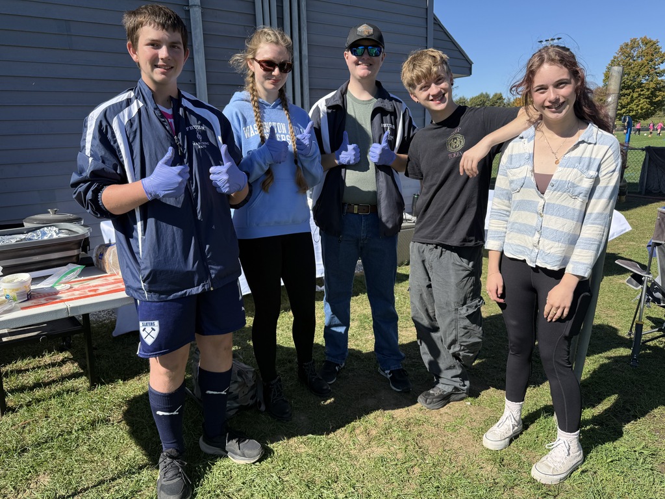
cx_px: 332
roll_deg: +1.6
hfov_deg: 71.6
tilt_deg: -13.9
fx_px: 461
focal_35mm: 24
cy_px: 250
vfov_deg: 56.8
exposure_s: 1/2907
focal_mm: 6.76
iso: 80
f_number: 1.78
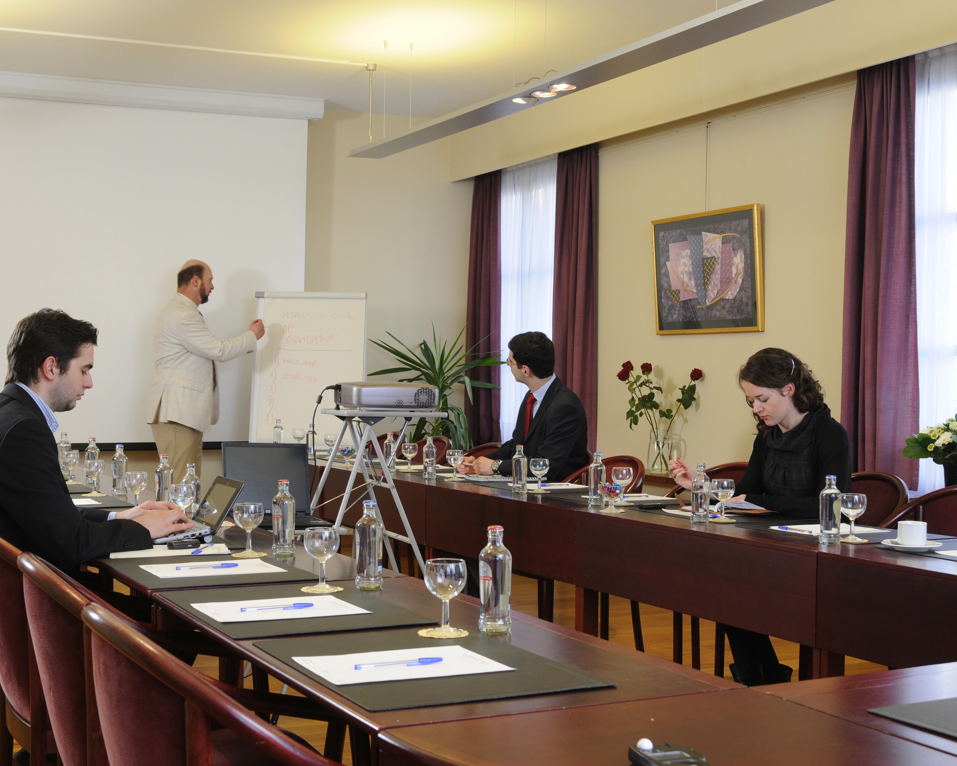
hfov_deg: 38.7
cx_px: 411
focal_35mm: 48
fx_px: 1360
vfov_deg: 31.5
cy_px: 384
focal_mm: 28
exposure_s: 1/15
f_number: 8
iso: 200
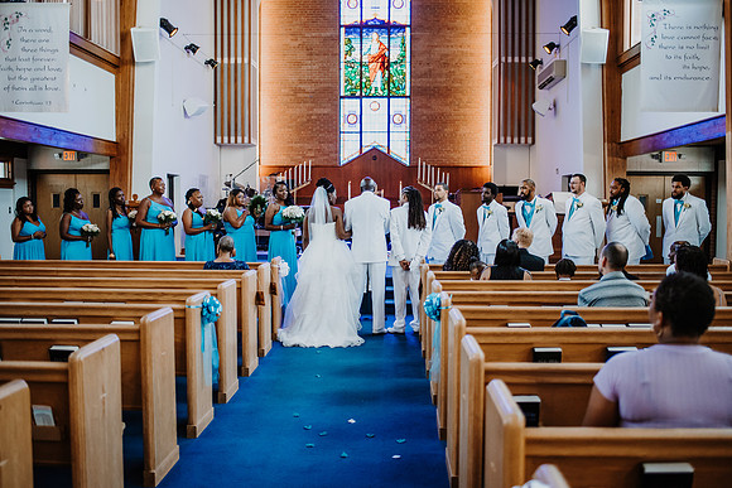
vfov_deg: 37.4
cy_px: 244
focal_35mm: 35
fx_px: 721
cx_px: 369
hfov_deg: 53.8
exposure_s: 1/1250
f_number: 1.8
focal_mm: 35
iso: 2000
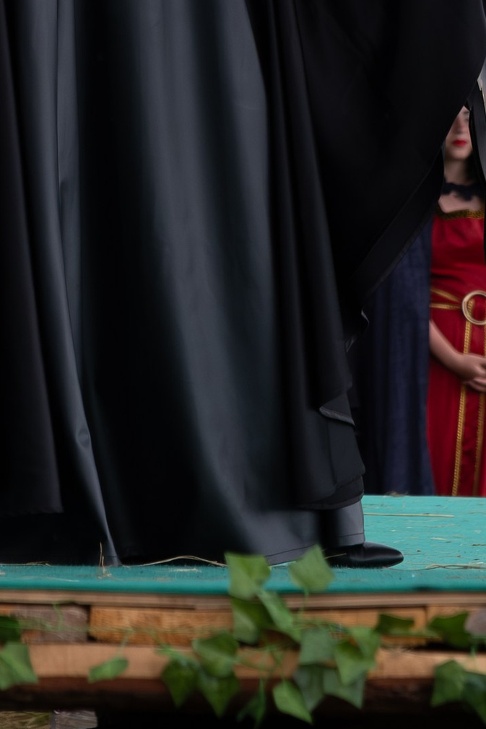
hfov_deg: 5.5
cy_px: -582
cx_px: 75
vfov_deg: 7.9
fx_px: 5084
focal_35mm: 251
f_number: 3.6
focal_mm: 44.1
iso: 640
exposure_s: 1/800
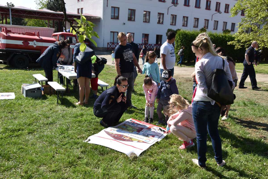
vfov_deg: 40.0
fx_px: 246
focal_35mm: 33
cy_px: 90
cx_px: 134
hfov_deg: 57.2
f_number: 9
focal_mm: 22
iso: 200
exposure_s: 1/320
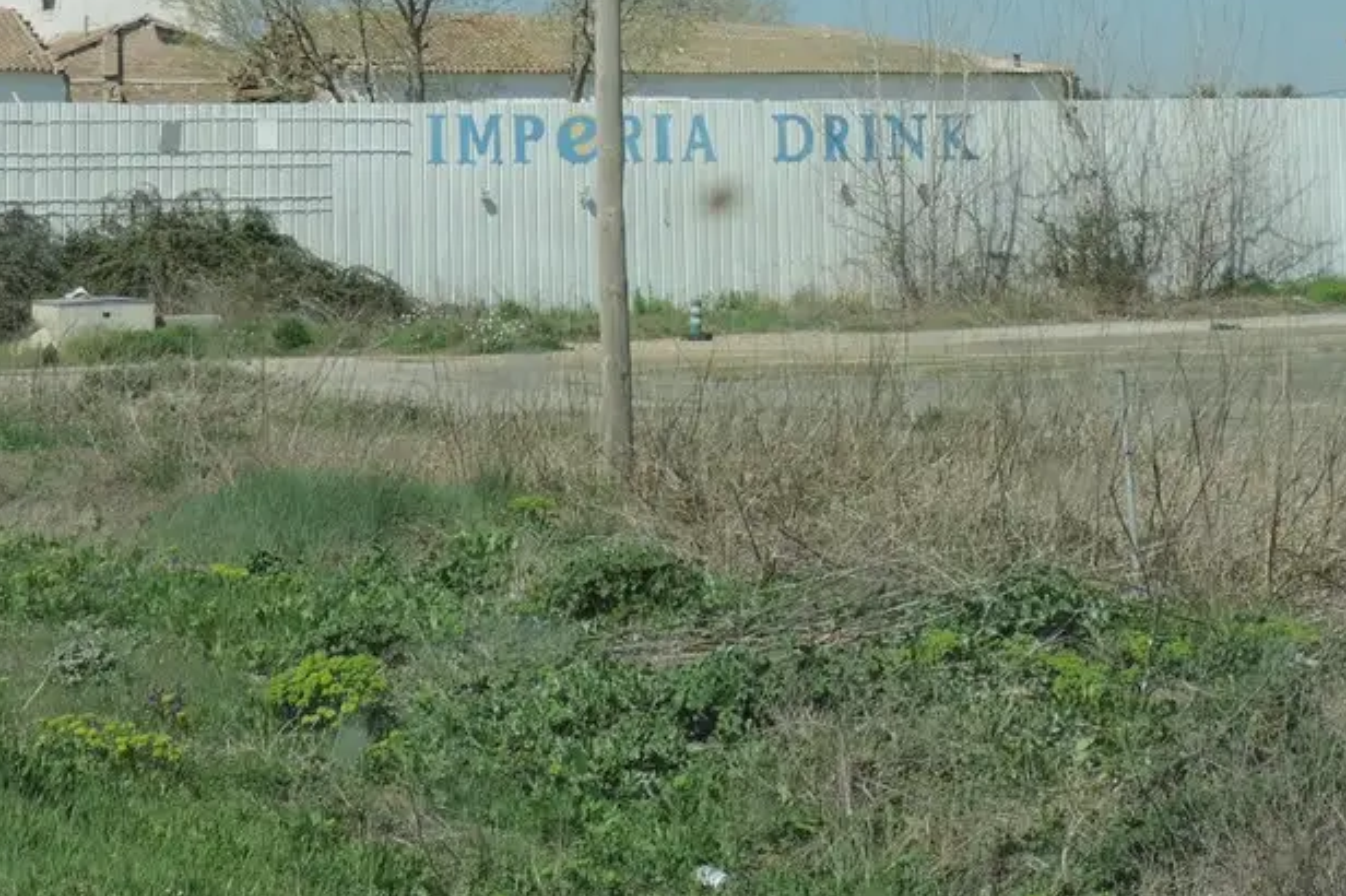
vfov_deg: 14.4
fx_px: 3475
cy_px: -48
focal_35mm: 93
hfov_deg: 21.9
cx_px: 638
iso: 80
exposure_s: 1/1000
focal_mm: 7.6
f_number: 3.4
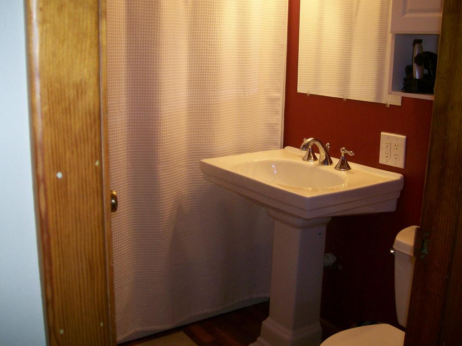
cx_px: 231
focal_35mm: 36
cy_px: 173
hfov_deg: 51.4
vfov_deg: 39.7
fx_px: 480
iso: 140
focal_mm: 6
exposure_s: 1/64
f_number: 2.7
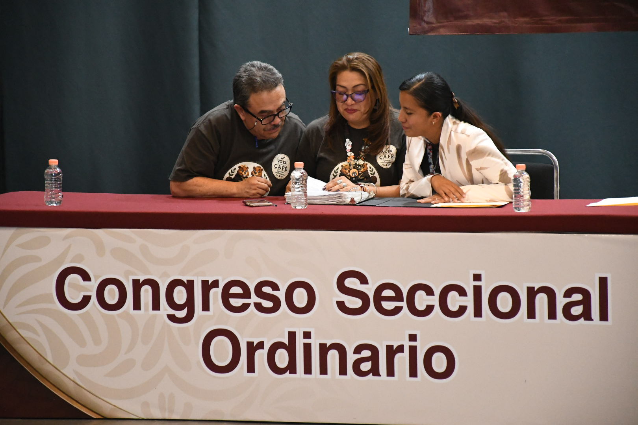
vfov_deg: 7.5
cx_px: 319
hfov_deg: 11.2
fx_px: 3243
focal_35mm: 183
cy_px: 212
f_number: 5.6
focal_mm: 122
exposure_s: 1/100
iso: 8000
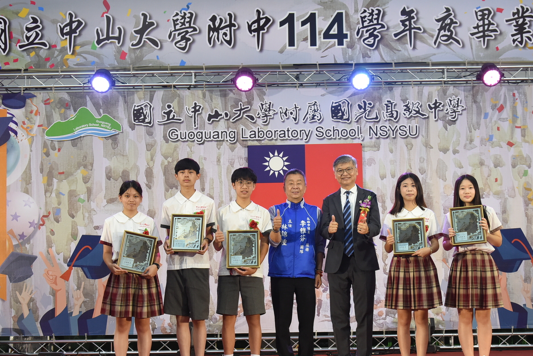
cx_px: 302
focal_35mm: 52
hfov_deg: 38.1
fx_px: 770
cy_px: 237
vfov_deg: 25.9
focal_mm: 38
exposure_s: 1/100
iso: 1600
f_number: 5.6
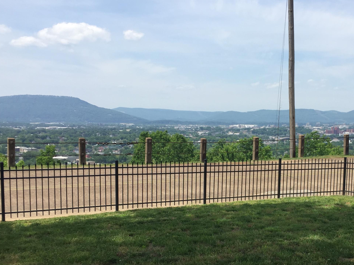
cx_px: 244
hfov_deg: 41.4
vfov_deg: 32.0
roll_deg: -0.8
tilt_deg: -3.9
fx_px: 460
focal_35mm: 45
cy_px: 165
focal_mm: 4.15
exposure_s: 1/1582
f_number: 2.2
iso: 32
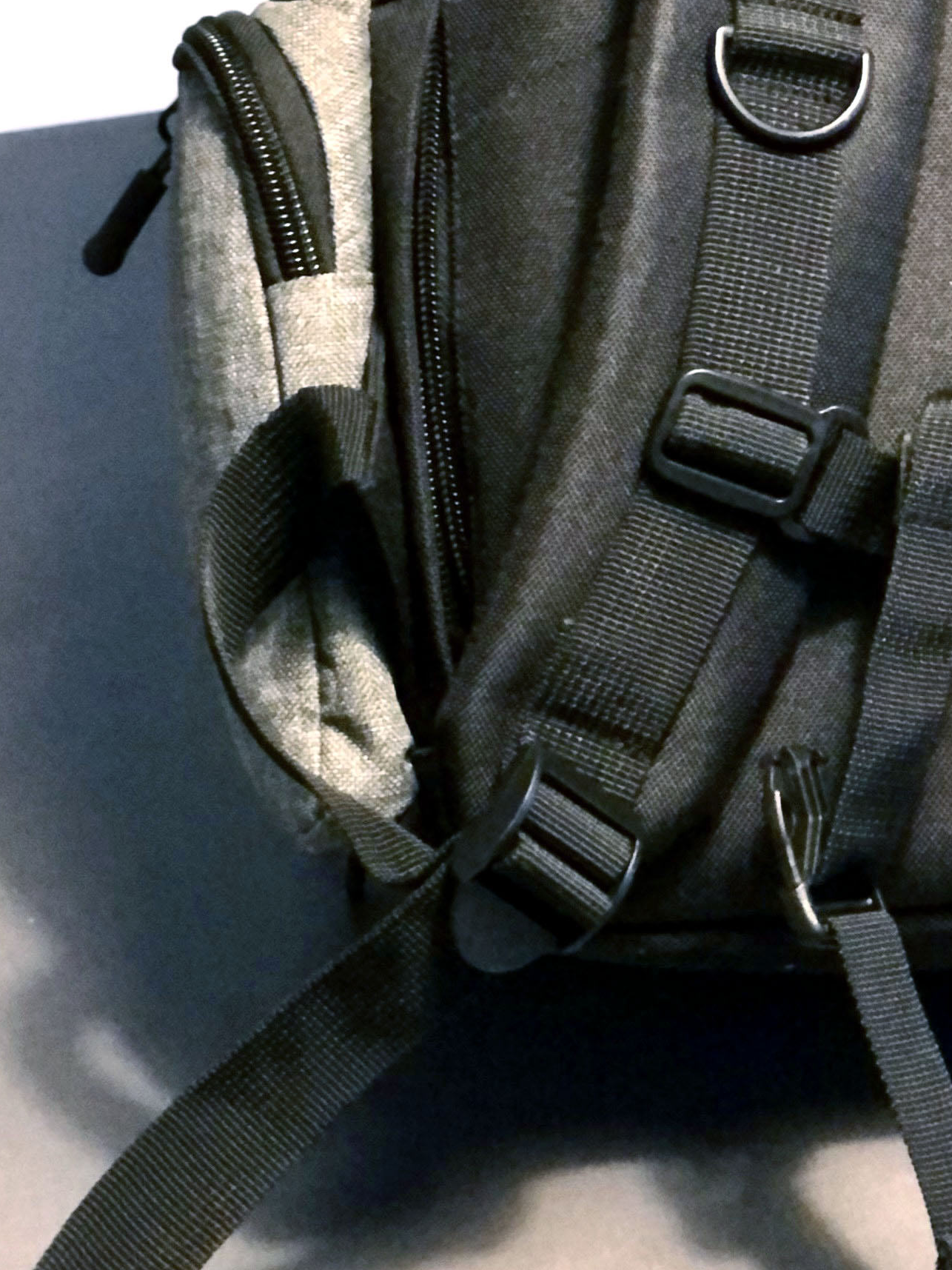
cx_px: 1103
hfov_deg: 10.9
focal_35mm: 134
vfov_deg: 14.5
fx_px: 4914
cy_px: -39
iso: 640
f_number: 2.8
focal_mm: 6.6
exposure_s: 1/33
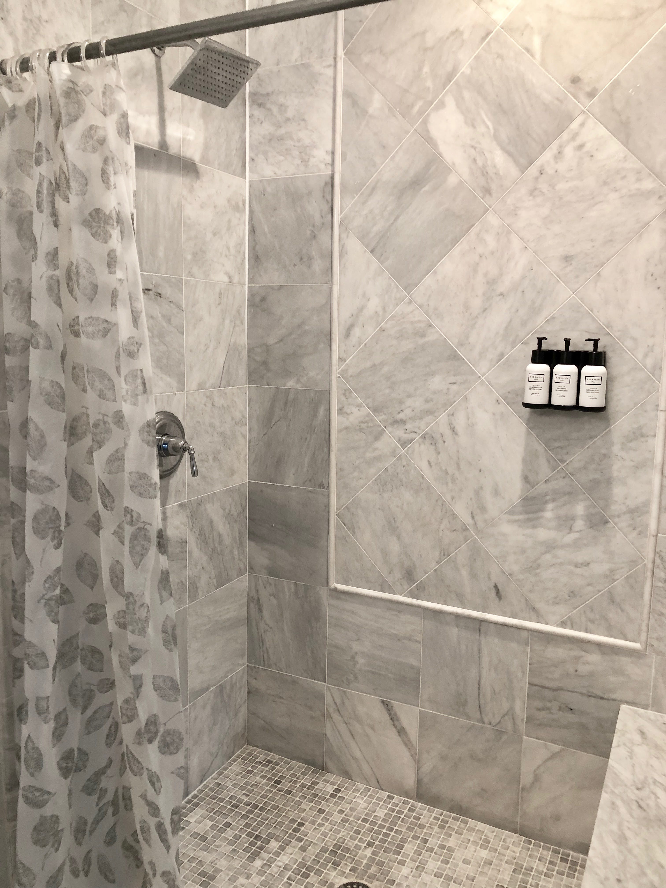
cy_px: 444
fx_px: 718
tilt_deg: -8.6
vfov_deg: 63.4
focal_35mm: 28
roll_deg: -1.4
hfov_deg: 49.7
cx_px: 333
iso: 40
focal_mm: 3.99
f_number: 1.8
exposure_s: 1/15
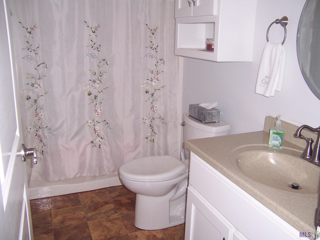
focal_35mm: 33
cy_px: 120
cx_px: 160
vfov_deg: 42.9
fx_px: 305
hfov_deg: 55.4
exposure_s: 1/60
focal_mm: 5.5
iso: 140
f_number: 2.8
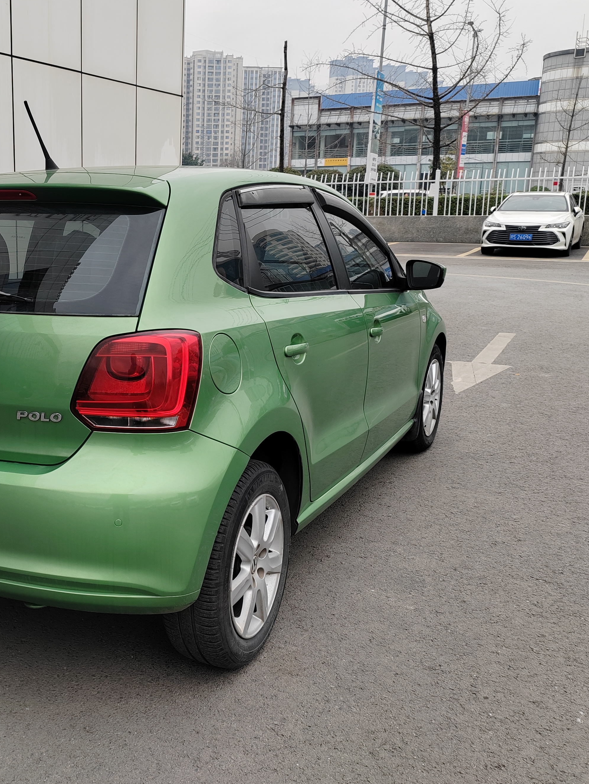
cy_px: 390
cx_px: 95
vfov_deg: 50.1
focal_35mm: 37
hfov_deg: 36.9
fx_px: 839
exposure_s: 1/190
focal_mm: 6.14
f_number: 1.8
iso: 100
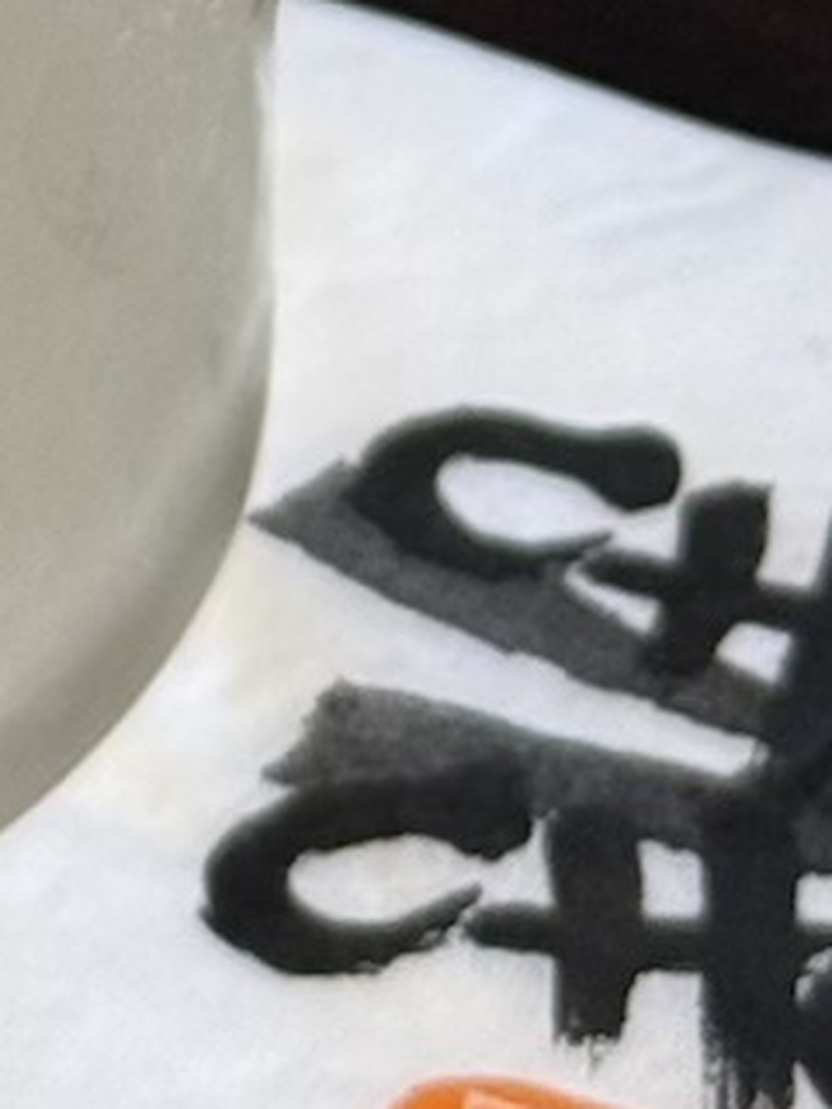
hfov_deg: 5.2
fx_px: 9229
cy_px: -967
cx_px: 177
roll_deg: -2.0
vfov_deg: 6.7
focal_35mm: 288
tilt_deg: -34.7
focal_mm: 6.76
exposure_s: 1/62
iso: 100
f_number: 1.78
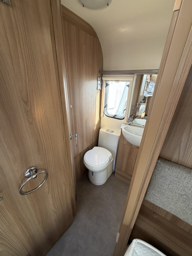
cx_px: 96
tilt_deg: -23.2
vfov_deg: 102.1
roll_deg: -1.2
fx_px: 104
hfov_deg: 85.7
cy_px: 128
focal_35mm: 14
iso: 160
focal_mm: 2.22
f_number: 2.2
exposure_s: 1/121
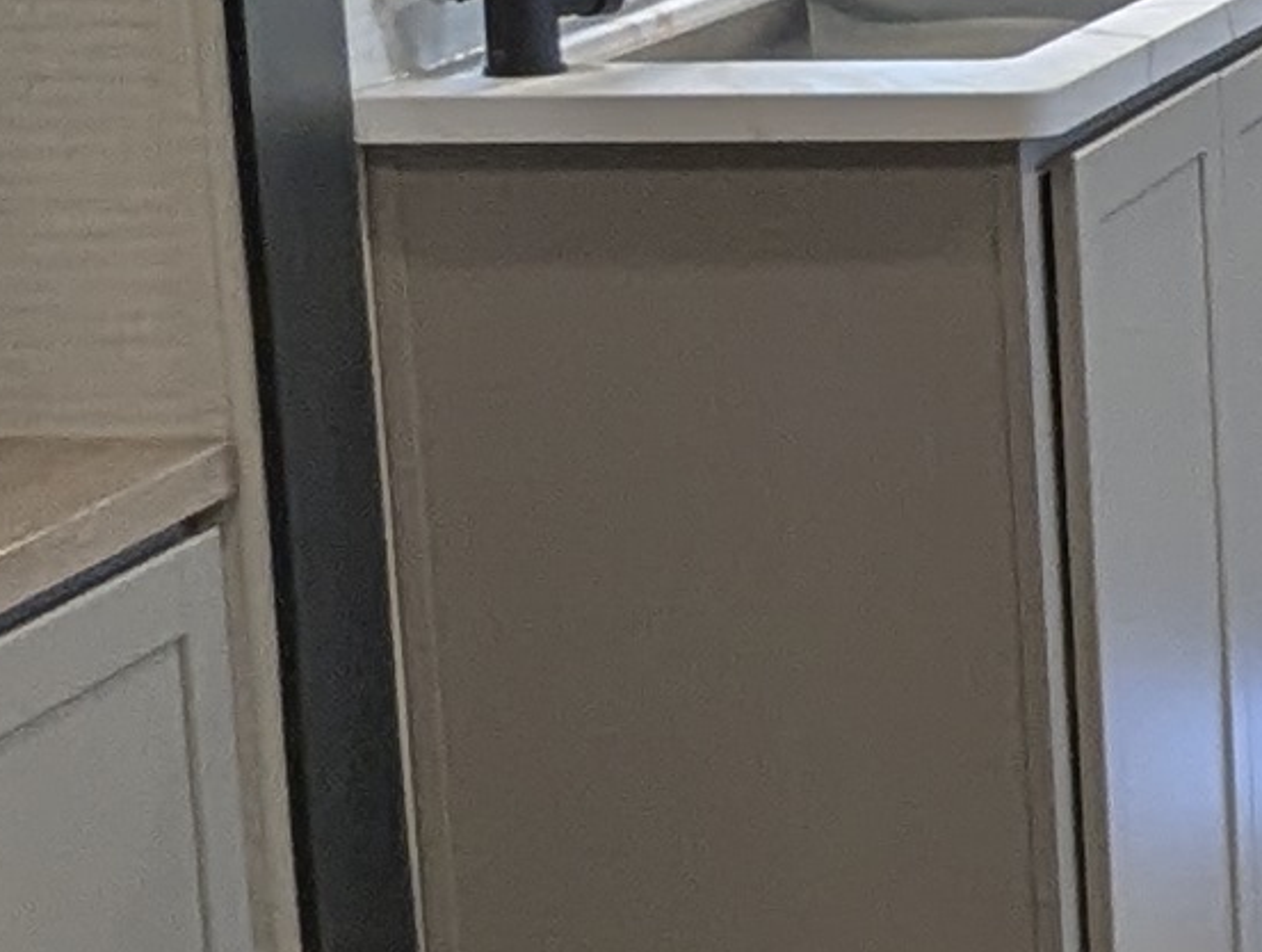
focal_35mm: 118
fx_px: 4310
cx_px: 2284
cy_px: 189
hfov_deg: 14.6
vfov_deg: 12.5
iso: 94
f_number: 2.2
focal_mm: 2.35
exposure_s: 1/52
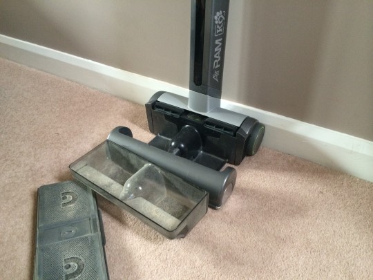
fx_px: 323
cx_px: 186
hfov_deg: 60.0
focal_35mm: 30
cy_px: 140
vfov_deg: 46.8
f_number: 2.2
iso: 200
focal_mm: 4.12
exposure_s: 1/30
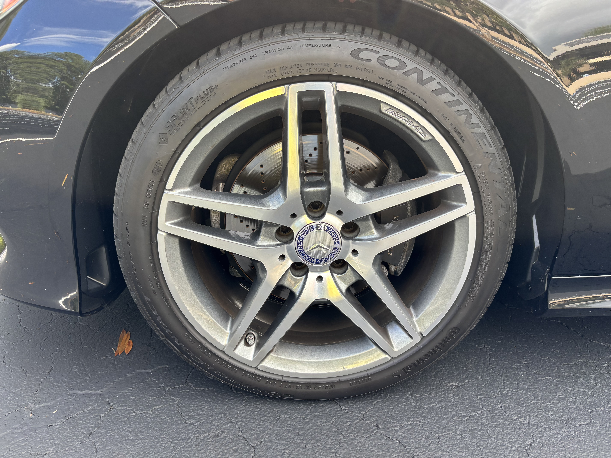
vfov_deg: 53.1
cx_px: 306
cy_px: 229
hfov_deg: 67.3
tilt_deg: -22.3
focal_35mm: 26
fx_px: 459
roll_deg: -0.7
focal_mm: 5.96
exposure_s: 1/286
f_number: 1.6
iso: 50
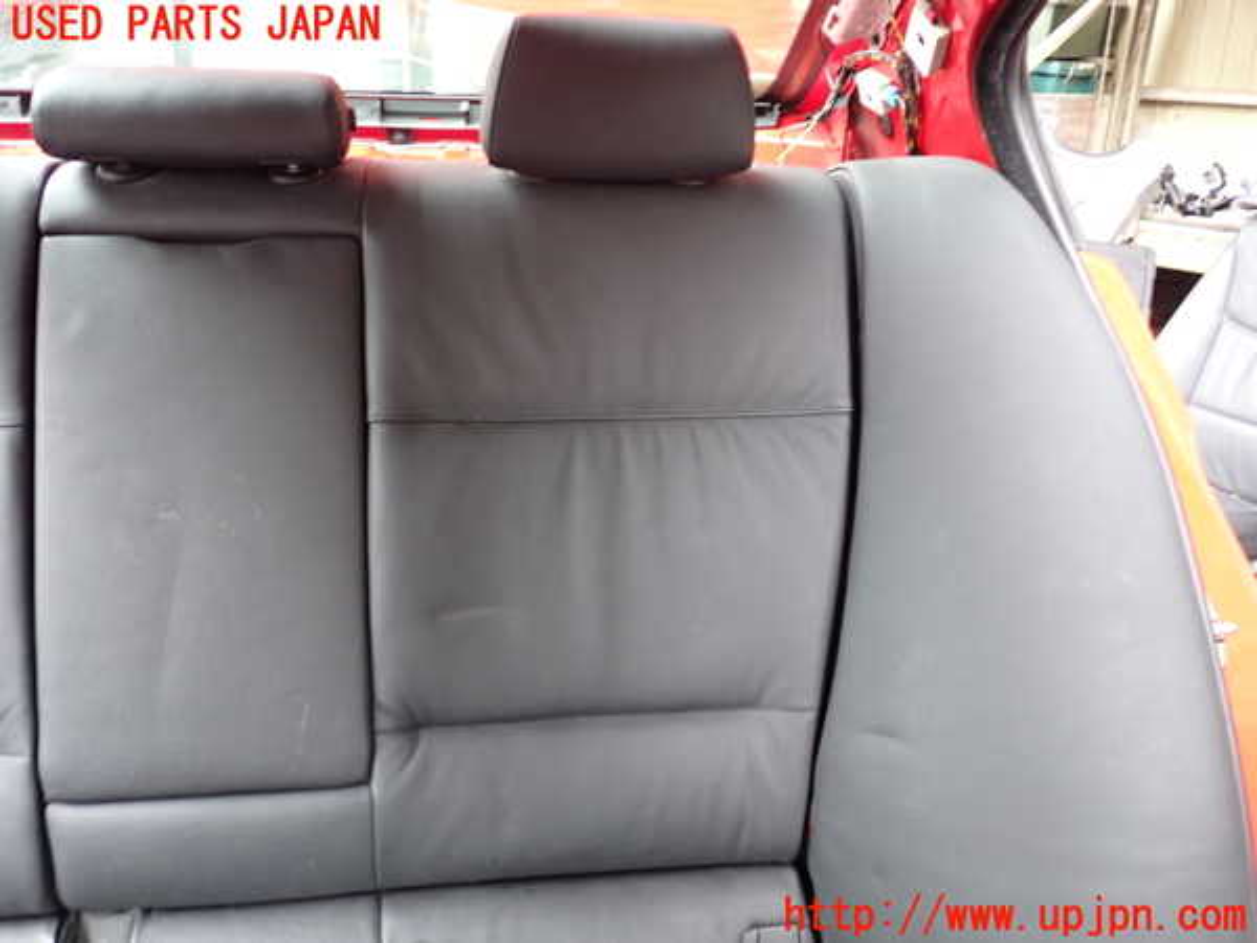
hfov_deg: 60.0
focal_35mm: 30
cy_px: 472
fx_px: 1089
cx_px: 628
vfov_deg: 46.8
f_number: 2.3
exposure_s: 1/30
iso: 250
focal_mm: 5.4
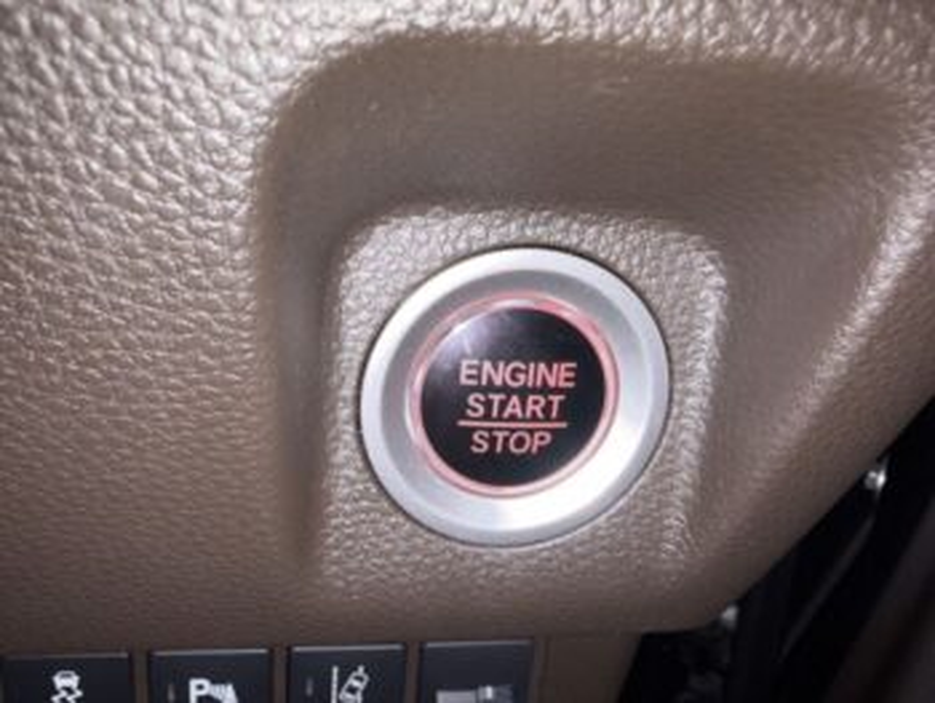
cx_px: 468
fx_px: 703
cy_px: 352
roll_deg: -3.3
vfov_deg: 53.1
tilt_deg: -17.6
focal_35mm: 26
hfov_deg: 67.3
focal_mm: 2.22
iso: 16
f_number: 2.2
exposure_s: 1/78
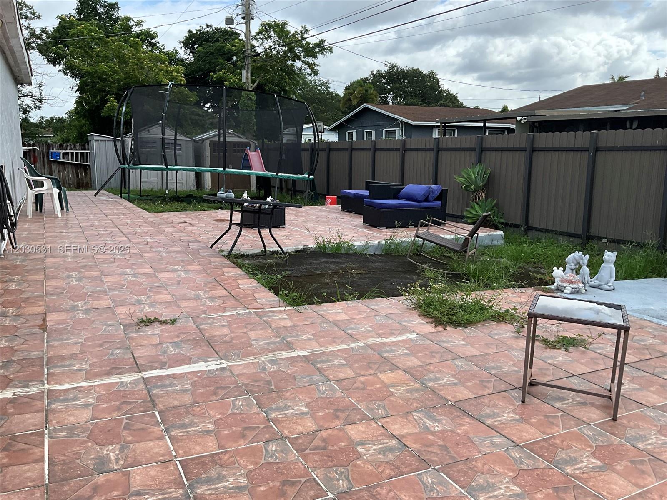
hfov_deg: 61.7
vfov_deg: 48.2
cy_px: 250
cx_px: 334
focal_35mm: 29
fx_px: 559
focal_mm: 3
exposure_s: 1/1221
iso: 25
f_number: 1.8
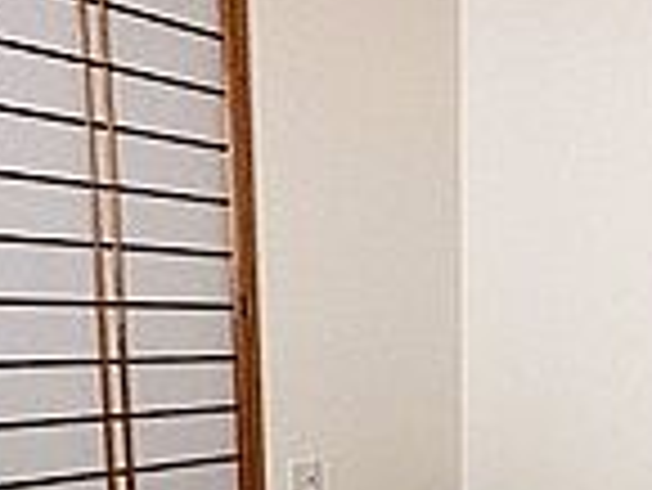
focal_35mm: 58
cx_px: 594
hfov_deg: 31.6
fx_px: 1093
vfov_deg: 23.6
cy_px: 544
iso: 640
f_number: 2.2
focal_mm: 2.22
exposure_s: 1/50
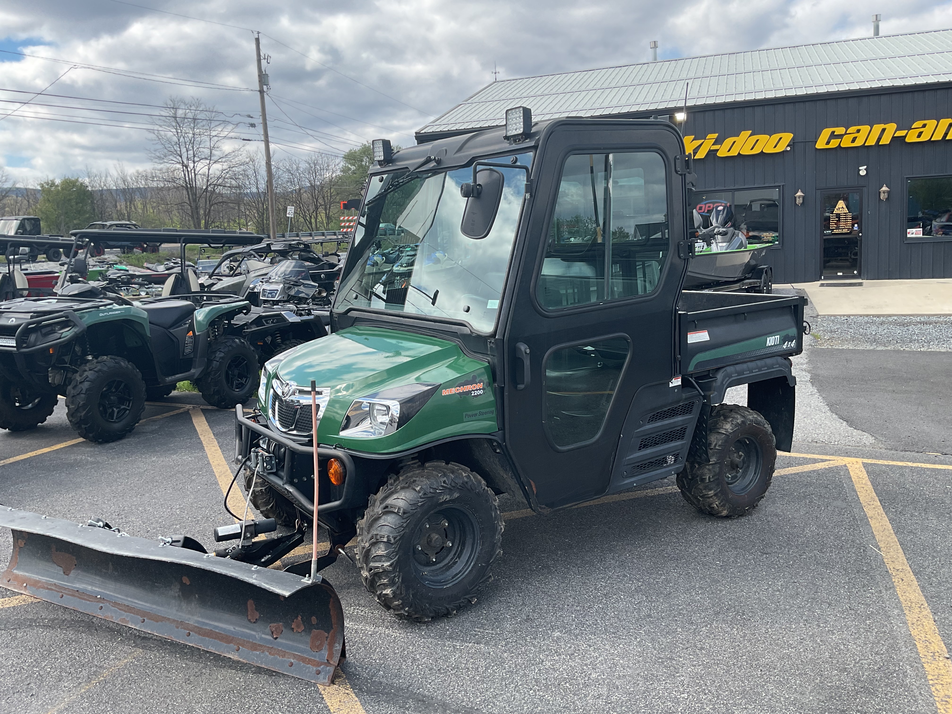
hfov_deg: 61.7
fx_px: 798
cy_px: 357
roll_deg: +2.7
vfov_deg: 48.2
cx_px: 476
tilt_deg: -9.1
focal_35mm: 29
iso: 16
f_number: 1.8
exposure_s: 1/804
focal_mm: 3
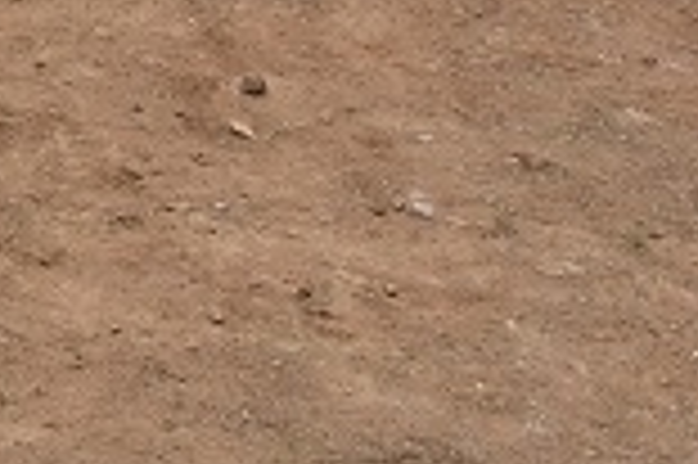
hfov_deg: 9.3
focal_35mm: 192
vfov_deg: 6.7
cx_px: -1144
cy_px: -680
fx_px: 3719
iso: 500
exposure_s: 1/250
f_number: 8
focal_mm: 22
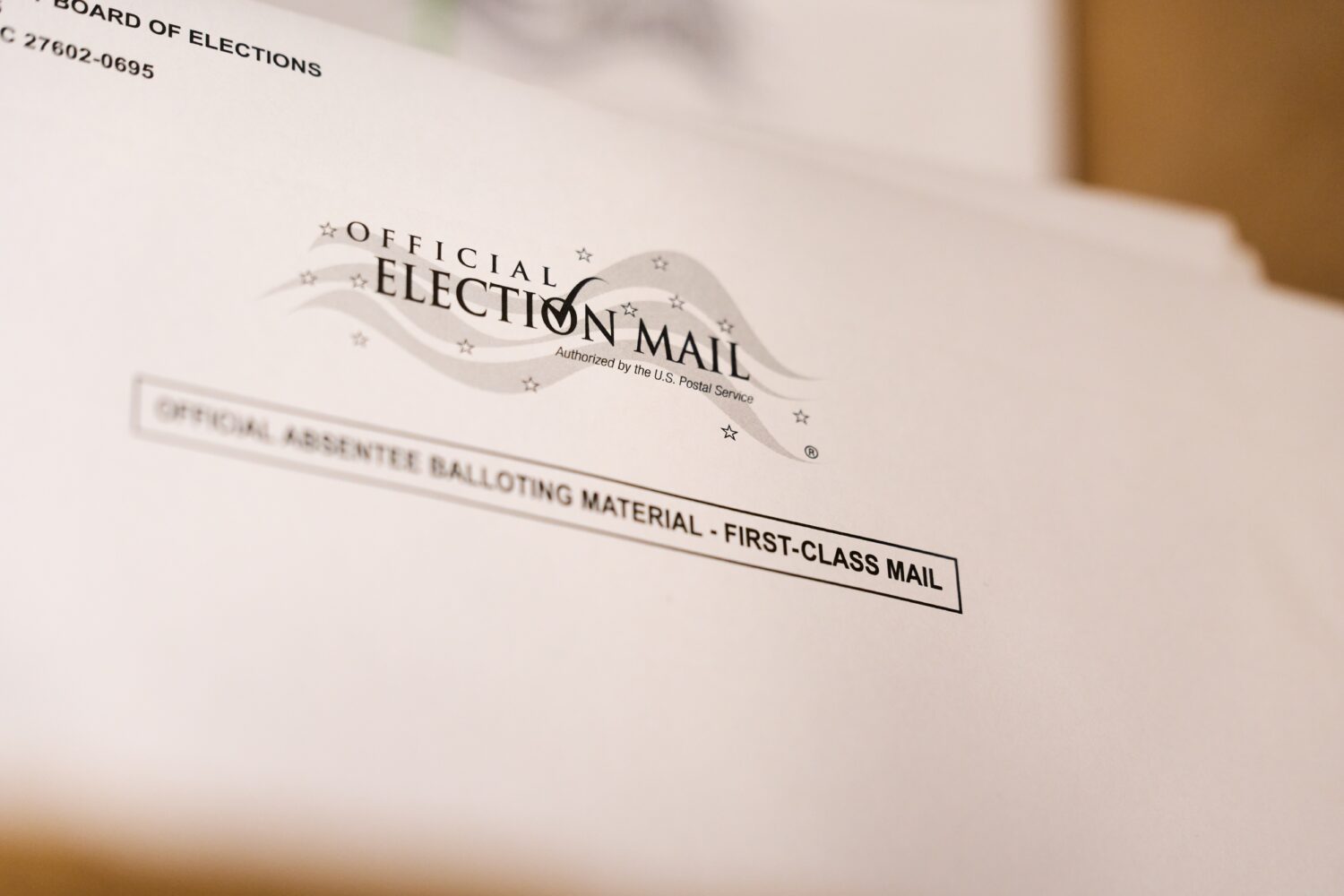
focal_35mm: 109
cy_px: 448
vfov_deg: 12.6
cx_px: 672
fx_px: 4069
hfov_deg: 18.8
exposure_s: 1/500
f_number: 2.8
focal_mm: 109
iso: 640
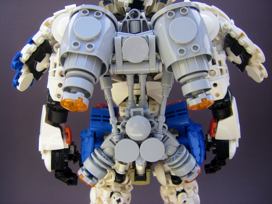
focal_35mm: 38
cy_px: 102
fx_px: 299
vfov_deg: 37.7
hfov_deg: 49.0
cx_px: 136
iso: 64
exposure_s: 1/80
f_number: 3.5
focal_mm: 6.3
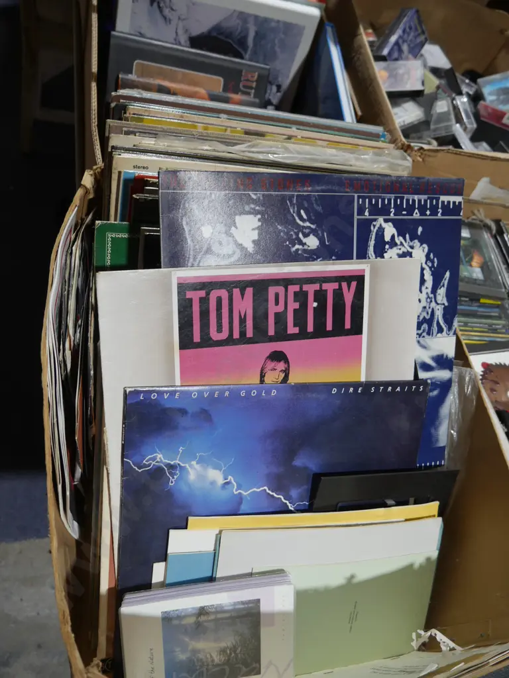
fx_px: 549
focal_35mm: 28
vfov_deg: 63.4
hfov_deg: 49.7
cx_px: 254
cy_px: 339
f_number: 3.5
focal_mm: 14
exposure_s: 1/60
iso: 250
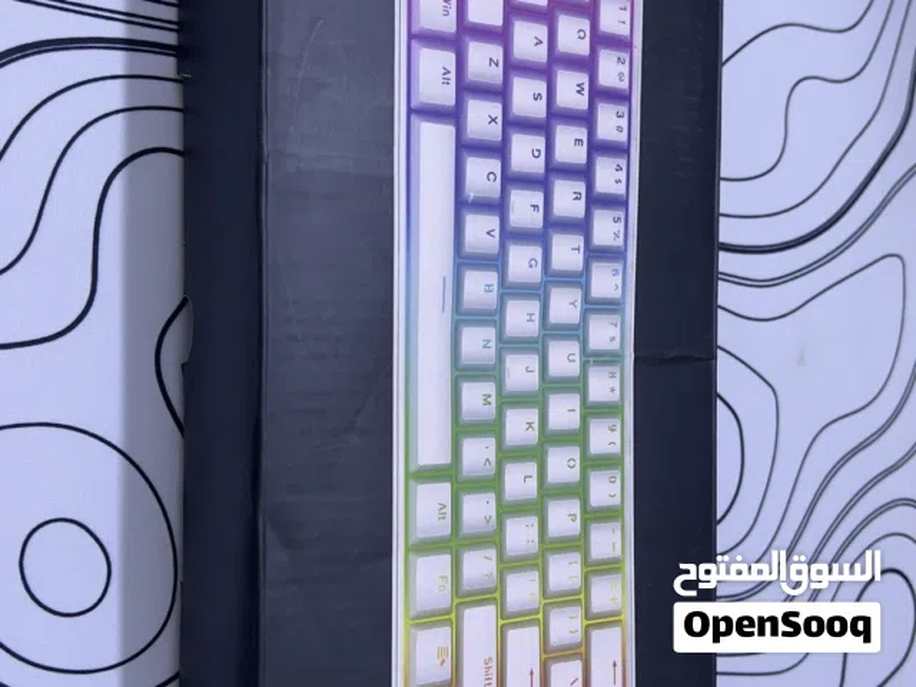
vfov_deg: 53.1
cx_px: 458
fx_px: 688
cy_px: 344
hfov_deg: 67.3
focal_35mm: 26
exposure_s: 1/62
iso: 64
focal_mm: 5.7
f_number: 1.5
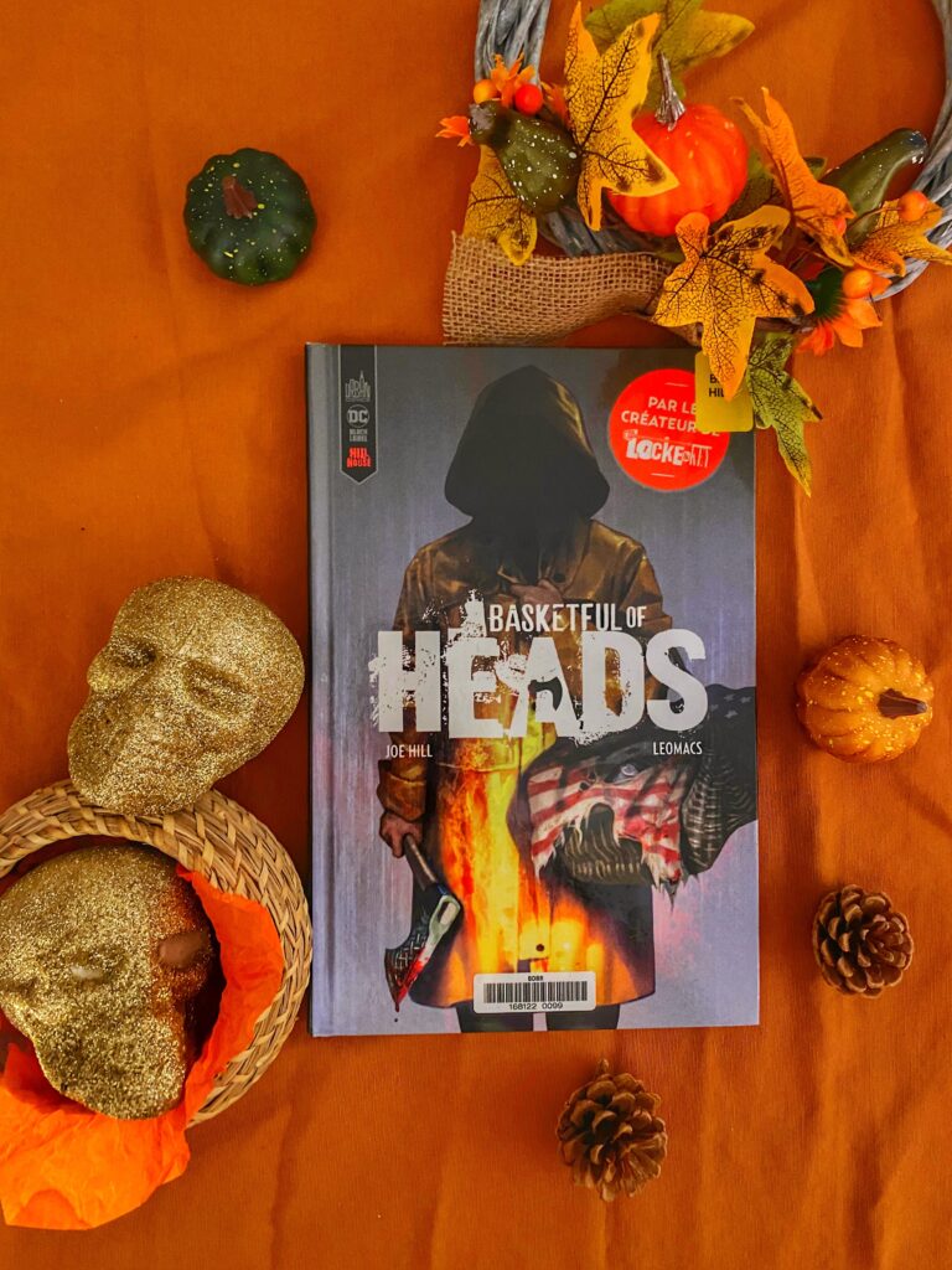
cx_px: 476
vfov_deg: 67.3
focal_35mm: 26
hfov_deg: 53.1
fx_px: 953
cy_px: 635
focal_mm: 4.25
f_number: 1.8
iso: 1000
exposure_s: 1/29
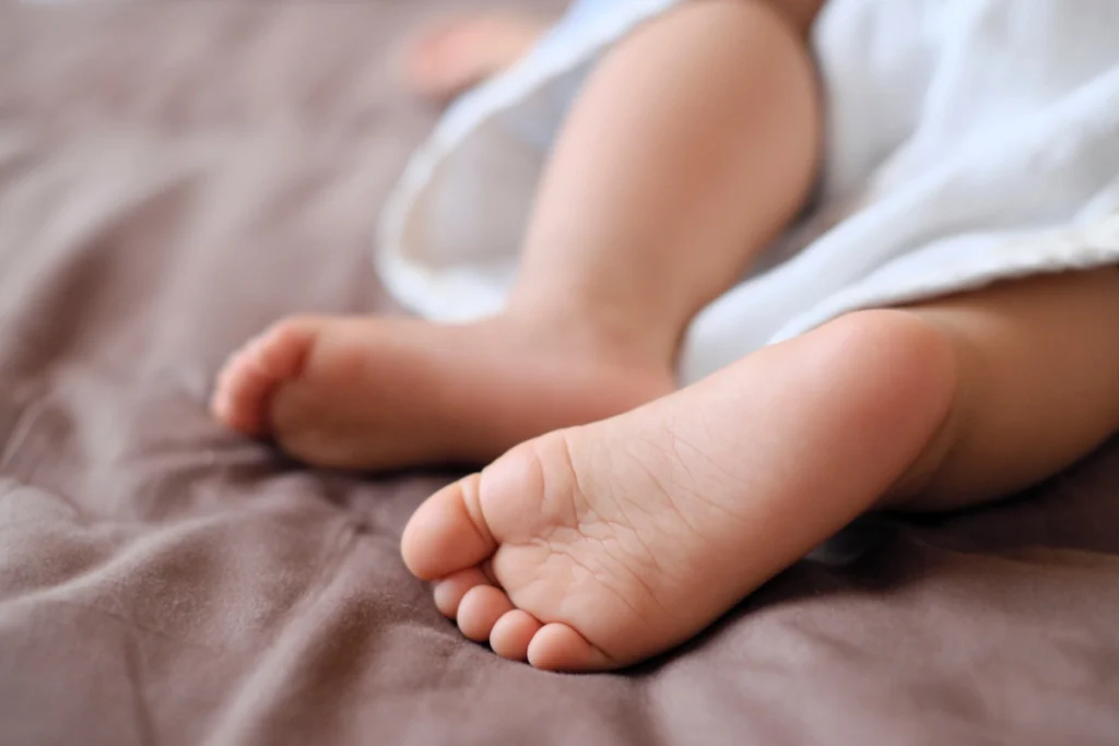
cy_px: 373
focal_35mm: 53
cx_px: 560
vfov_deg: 25.5
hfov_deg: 37.5
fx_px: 1648
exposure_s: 1/10
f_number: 2
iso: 400
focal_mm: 35
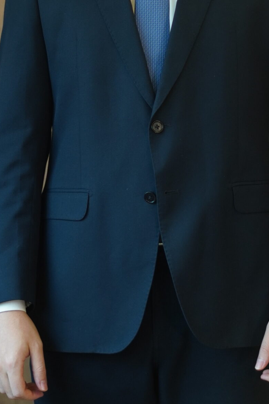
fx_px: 1827
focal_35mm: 163
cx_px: 113
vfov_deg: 12.4
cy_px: -22
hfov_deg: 8.4
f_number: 2
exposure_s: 1/40
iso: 500
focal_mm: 50
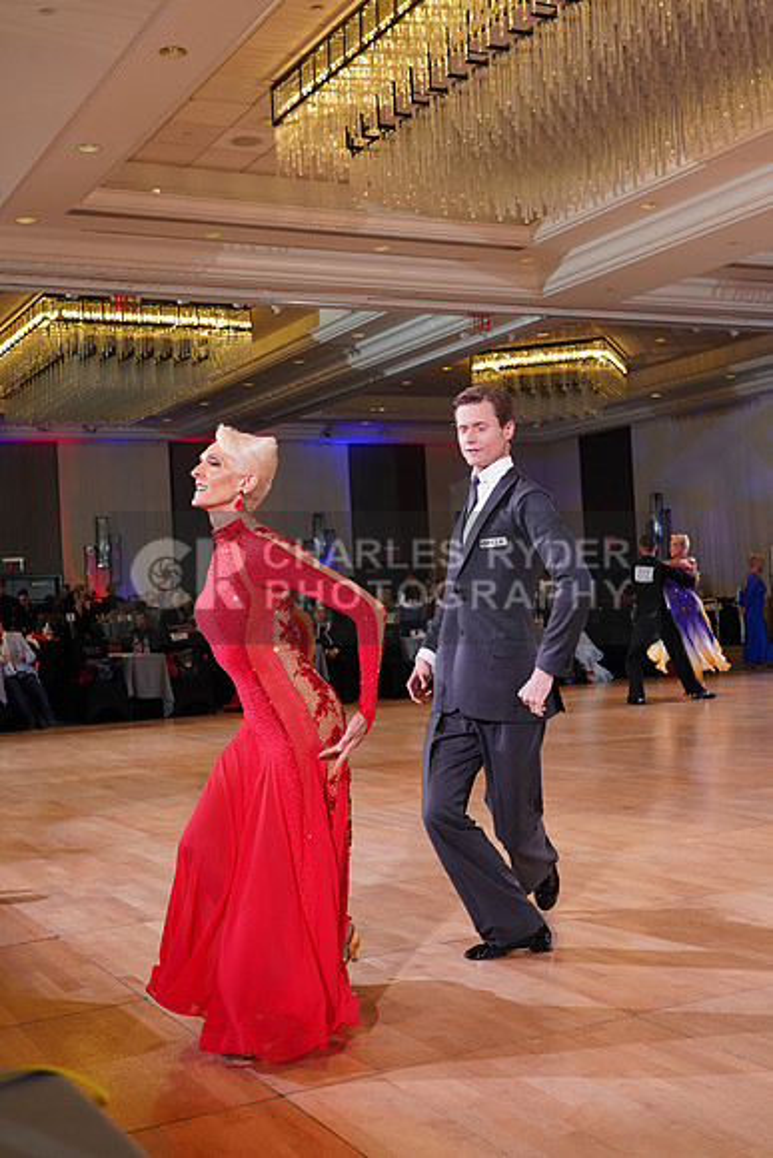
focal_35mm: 41
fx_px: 1320
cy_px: 579
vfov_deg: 47.4
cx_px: 386
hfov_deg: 32.6
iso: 1600
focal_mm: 41
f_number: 5.6
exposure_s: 1/160
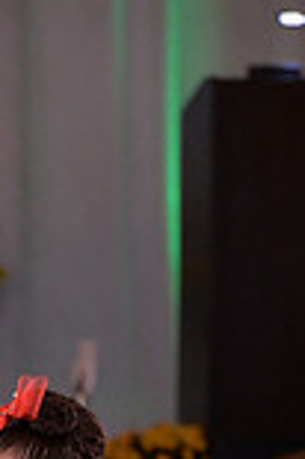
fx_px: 9055
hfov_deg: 1.9
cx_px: -46
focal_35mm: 711
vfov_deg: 2.9
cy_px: 737
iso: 2000
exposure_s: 1/250
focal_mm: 190
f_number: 5.6
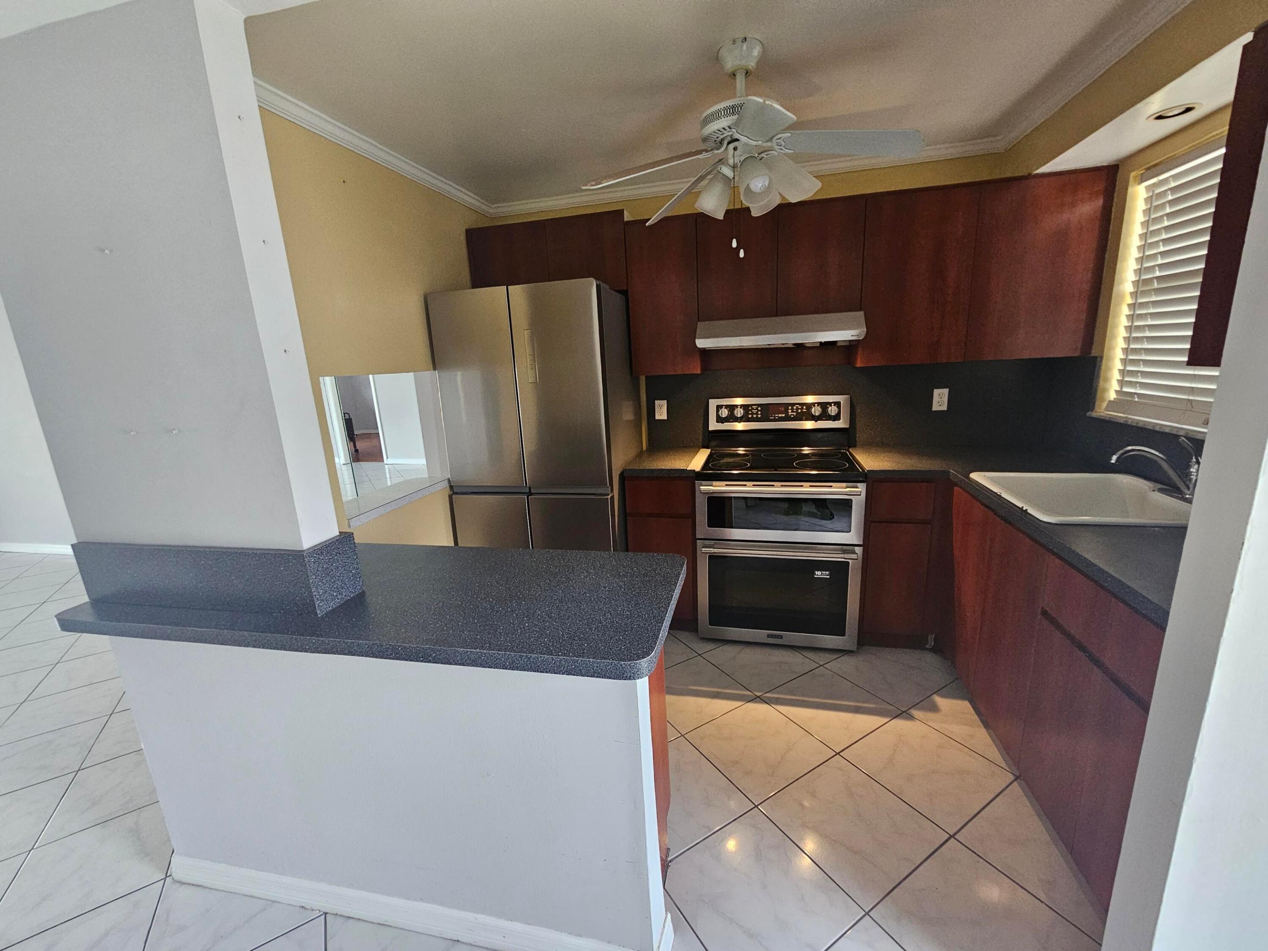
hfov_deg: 106.2
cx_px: 634
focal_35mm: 13
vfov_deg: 89.9
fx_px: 476
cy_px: 476
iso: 320
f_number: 2.2
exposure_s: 1/77.4
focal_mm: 2.2
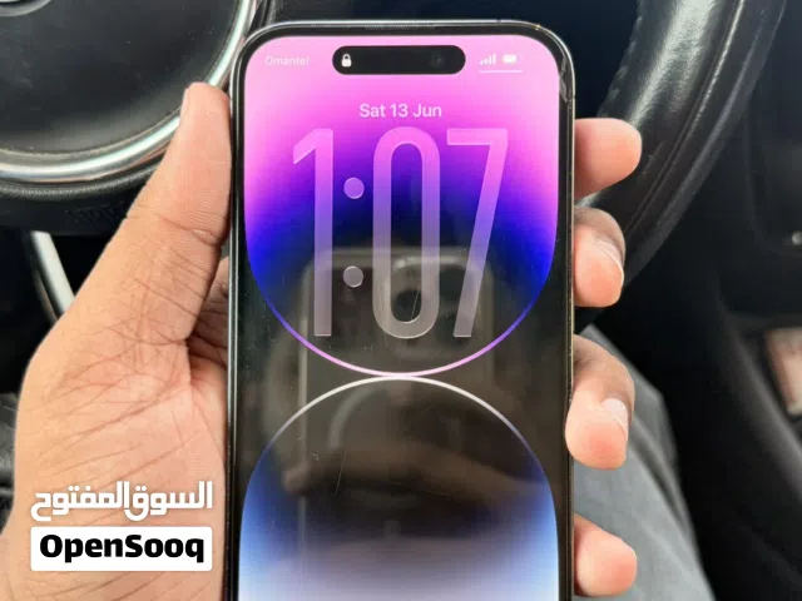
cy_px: 300
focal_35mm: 24
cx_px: 401
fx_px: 556
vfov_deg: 56.8
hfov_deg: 71.6
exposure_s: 1/100
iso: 160
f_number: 1.78
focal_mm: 6.76
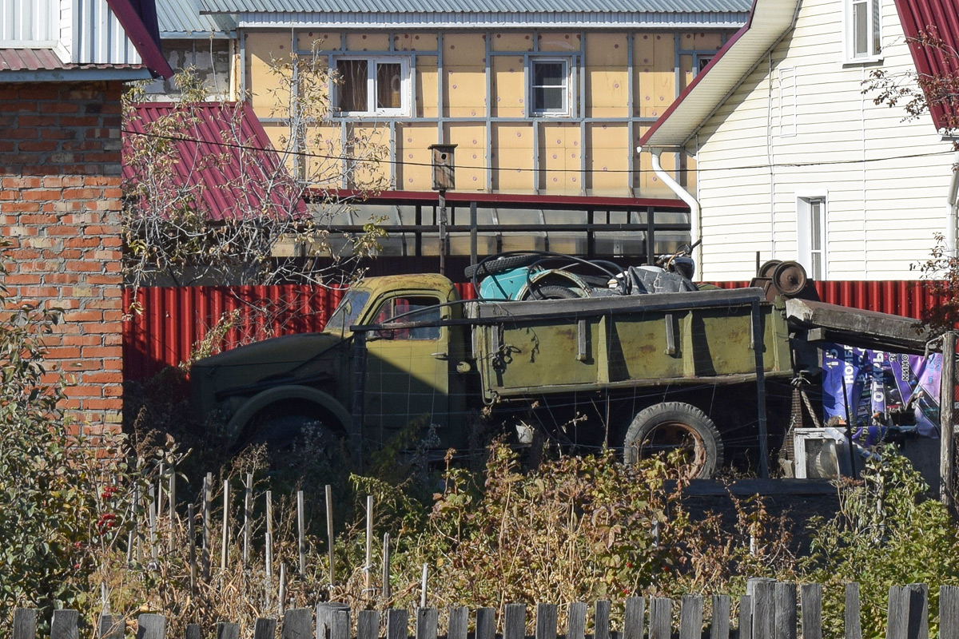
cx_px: 480
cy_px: 320
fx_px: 2198
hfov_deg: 24.6
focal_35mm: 82
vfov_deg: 16.6
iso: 200
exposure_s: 1/400
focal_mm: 55
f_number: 10
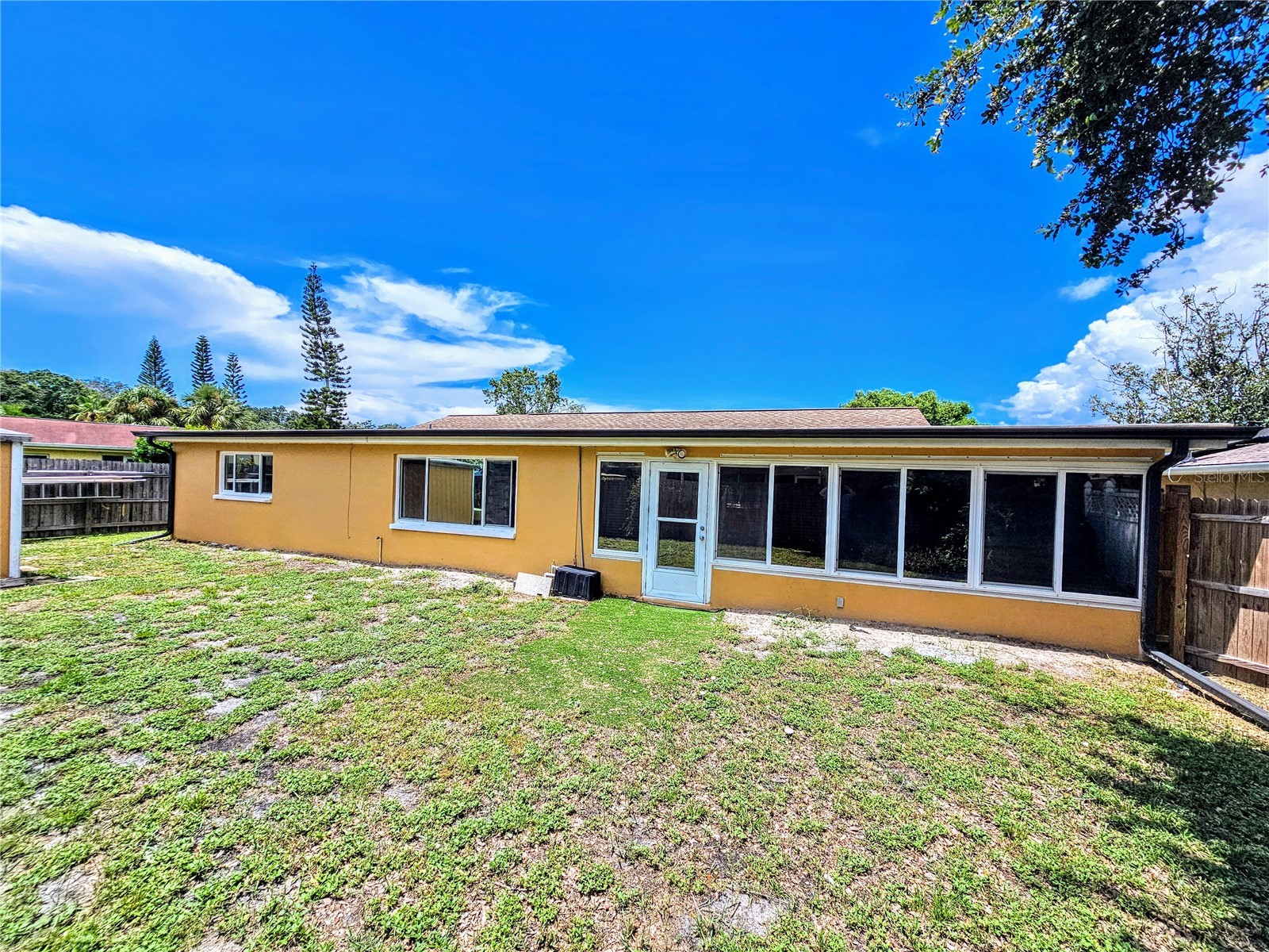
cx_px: 634
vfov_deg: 89.9
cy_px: 476
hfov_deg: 106.2
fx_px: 477
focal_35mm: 13
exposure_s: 1/3220
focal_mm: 2.2
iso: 50
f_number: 2.2
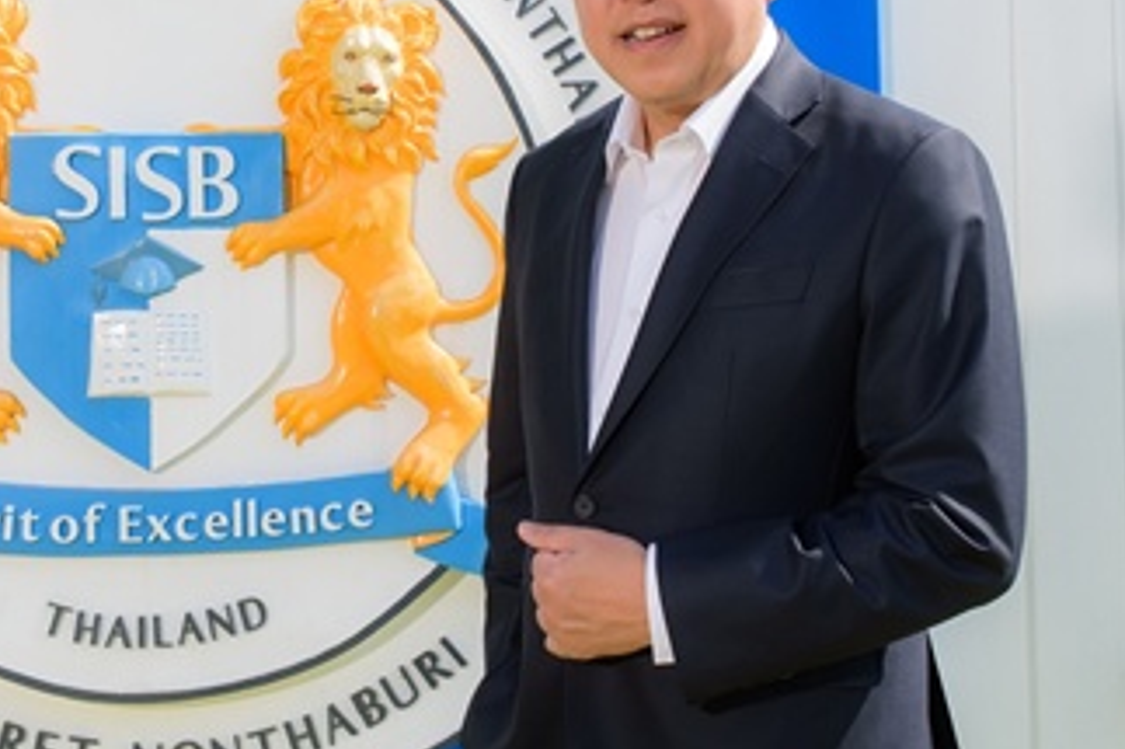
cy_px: 223
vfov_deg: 20.8
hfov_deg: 30.6
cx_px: 338
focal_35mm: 65
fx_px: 2030
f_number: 11
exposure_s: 1/125
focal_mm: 35
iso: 100
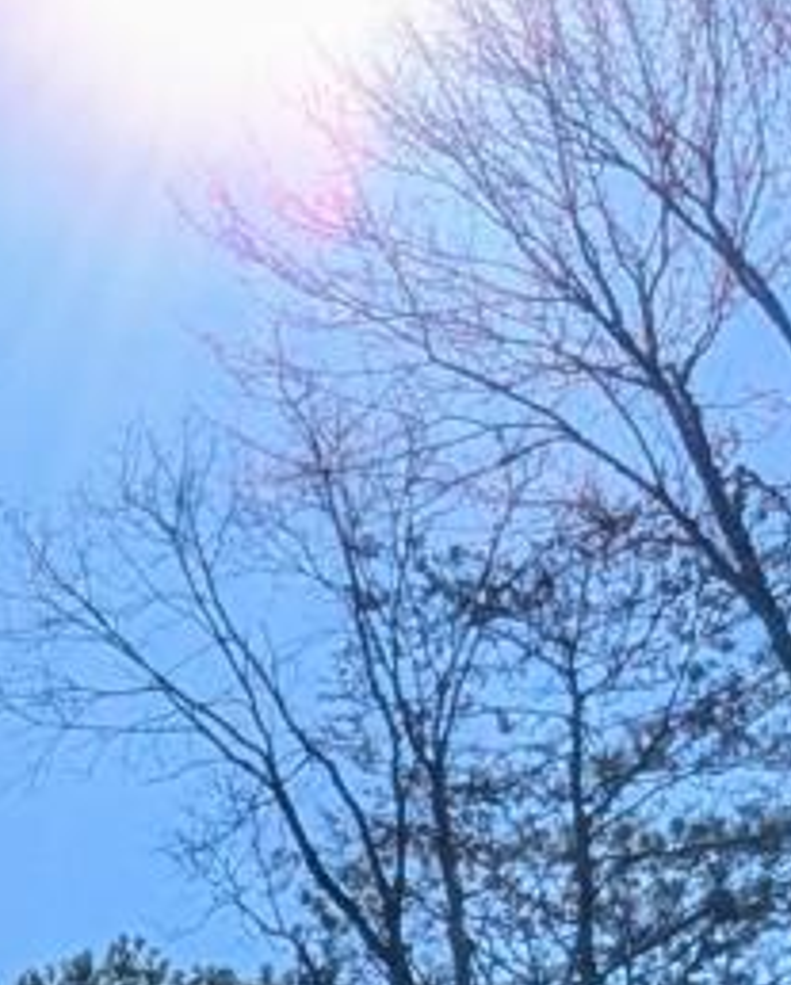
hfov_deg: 12.0
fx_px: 3535
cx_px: -522
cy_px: 1458
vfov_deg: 14.8
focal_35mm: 121
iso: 64
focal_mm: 2.35
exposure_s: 1/3448
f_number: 2.2
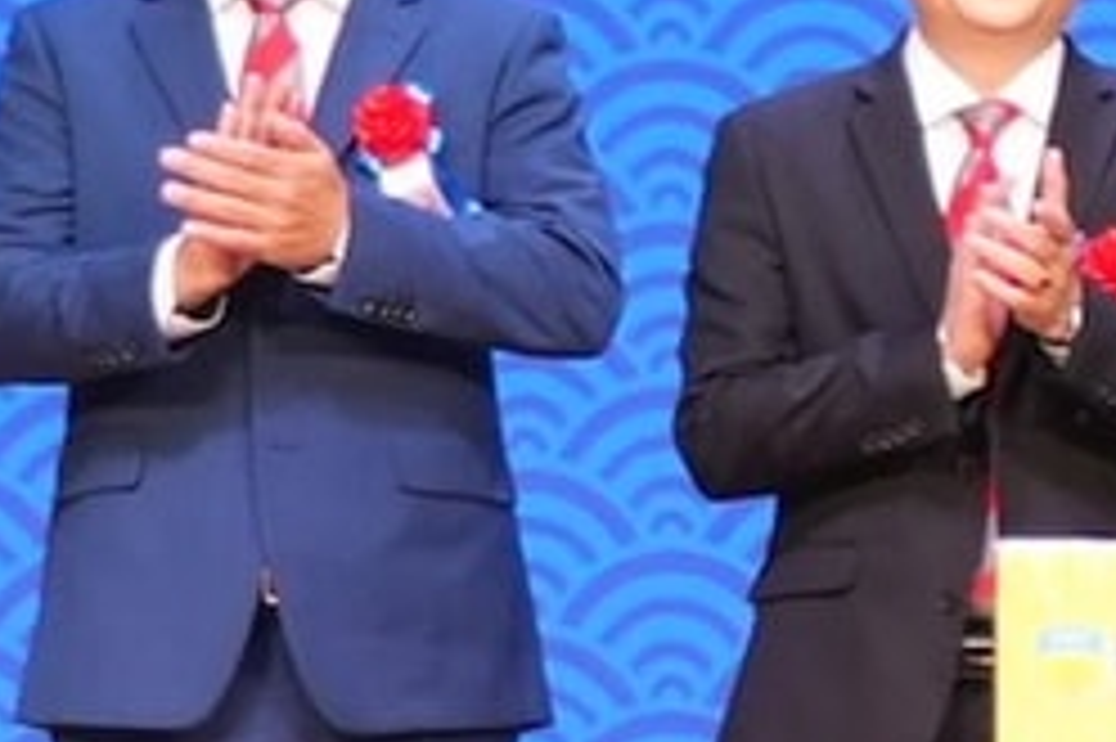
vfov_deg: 3.6
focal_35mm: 372
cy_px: -850
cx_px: 2475
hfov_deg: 5.4
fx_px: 11524
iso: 800
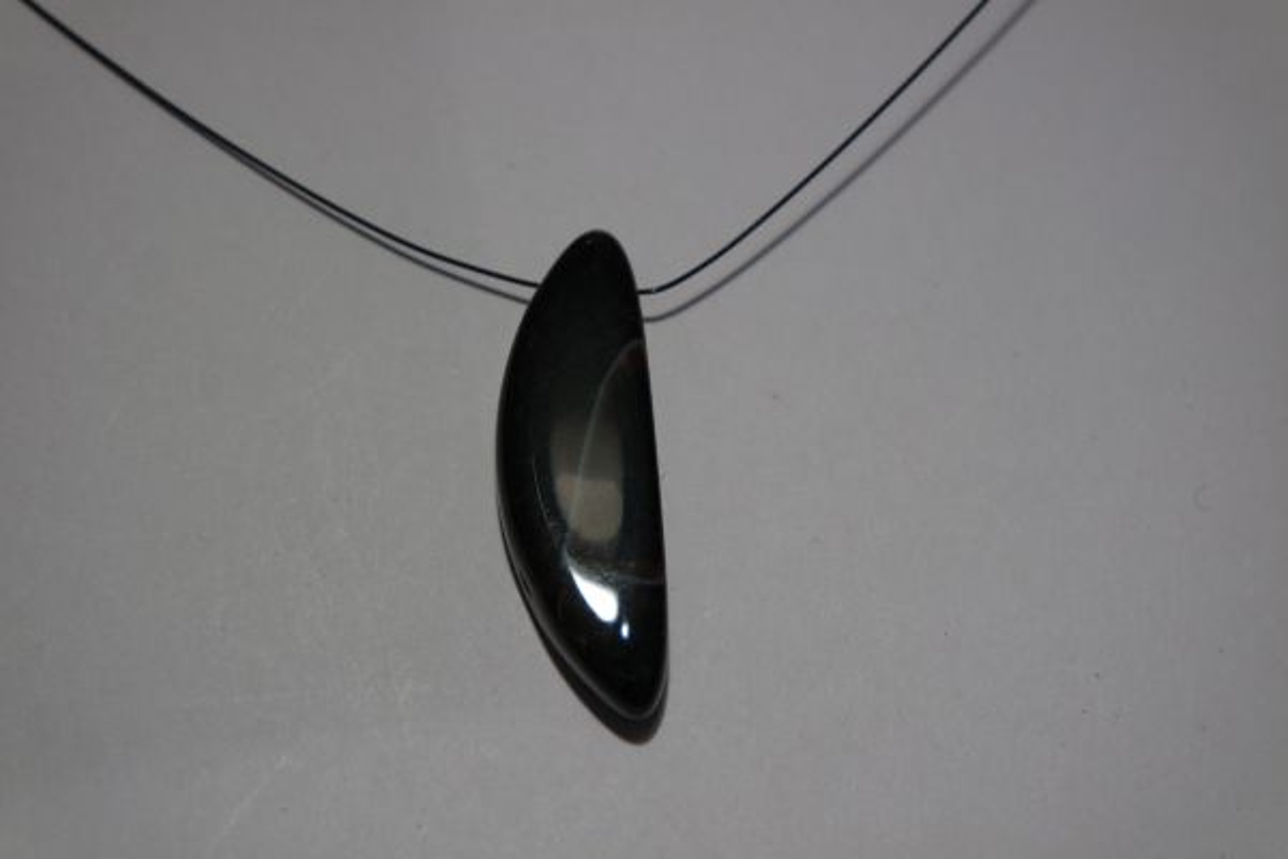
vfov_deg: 17.7
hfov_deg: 26.3
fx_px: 2755
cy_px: 430
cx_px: 644
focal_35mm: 77
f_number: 5.6
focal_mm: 50
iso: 800
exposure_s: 1/80
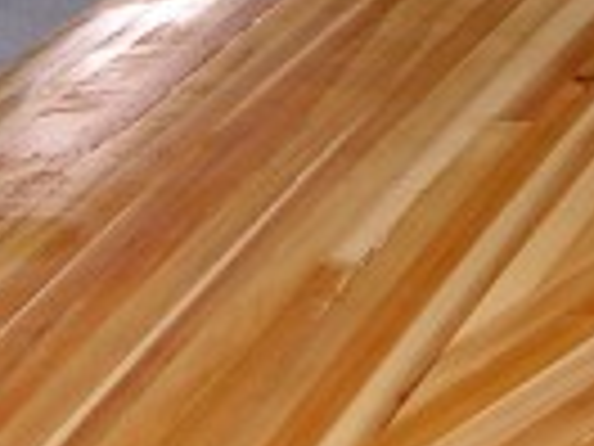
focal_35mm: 206
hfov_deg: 9.5
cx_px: 644
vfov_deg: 7.1
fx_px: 3535
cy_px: -137
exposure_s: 1/30
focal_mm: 5.7
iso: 50
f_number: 2.9
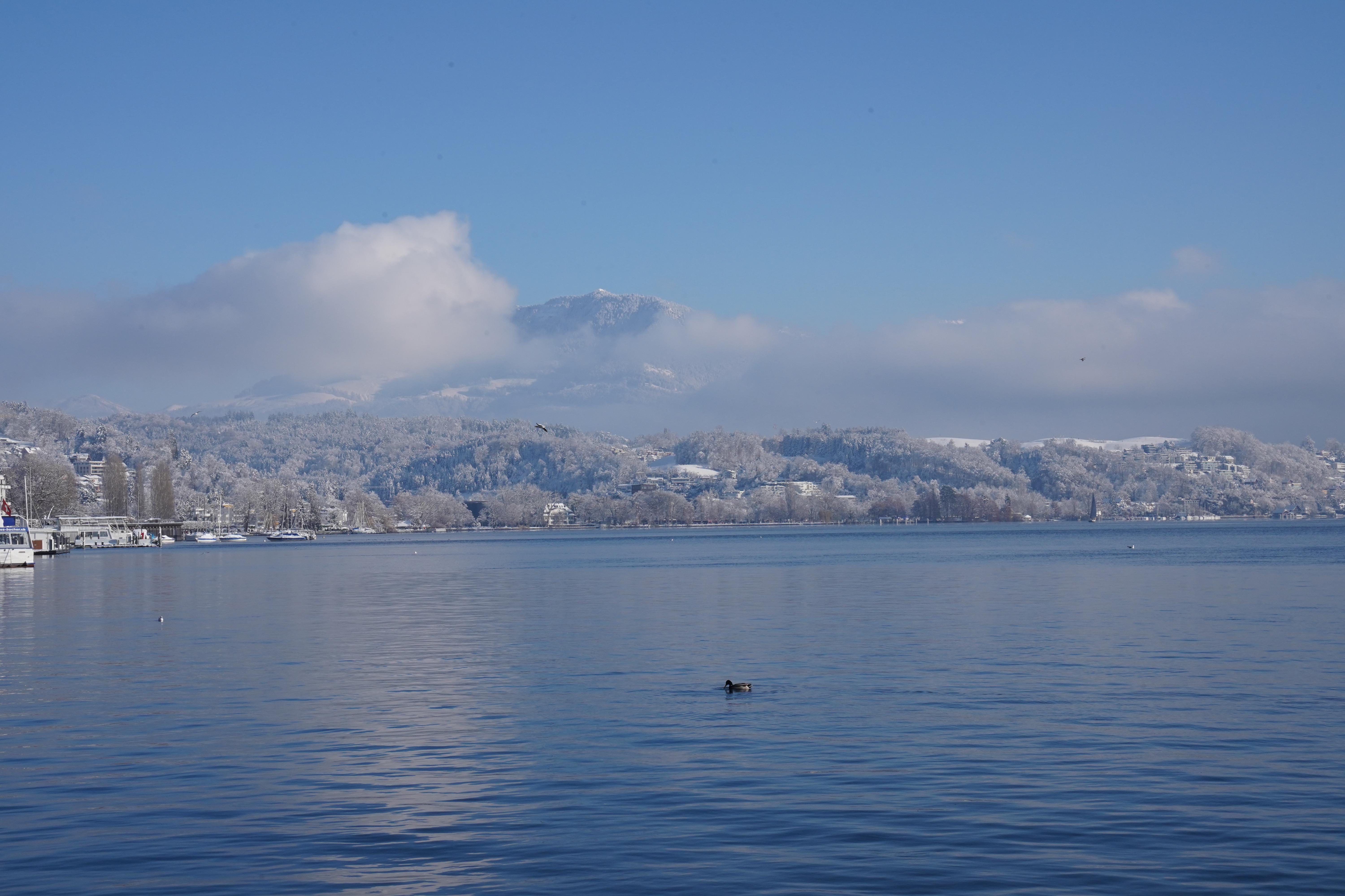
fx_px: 2391
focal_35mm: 64
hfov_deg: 31.4
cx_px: 672
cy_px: 448
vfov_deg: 21.2
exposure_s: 1/500
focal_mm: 64
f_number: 20
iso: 800
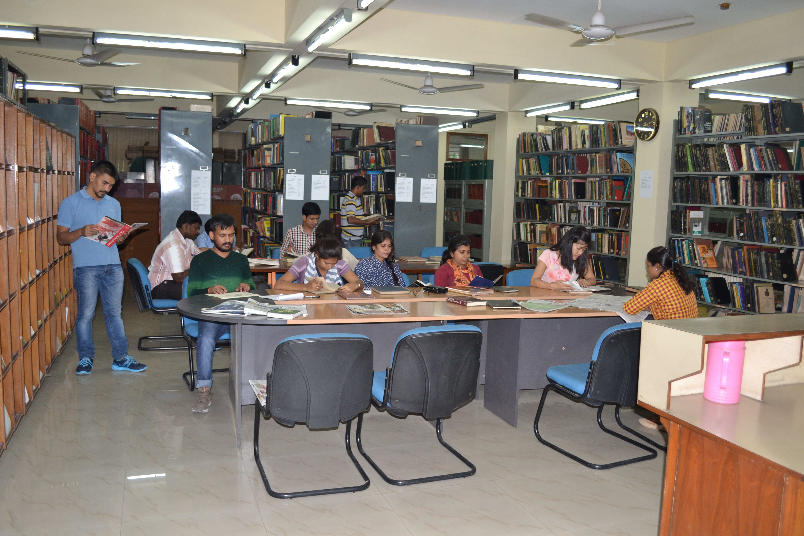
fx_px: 670
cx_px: 402
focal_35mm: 30
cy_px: 268
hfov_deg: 61.9
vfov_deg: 43.6
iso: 400
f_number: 4
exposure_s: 1/60
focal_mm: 20
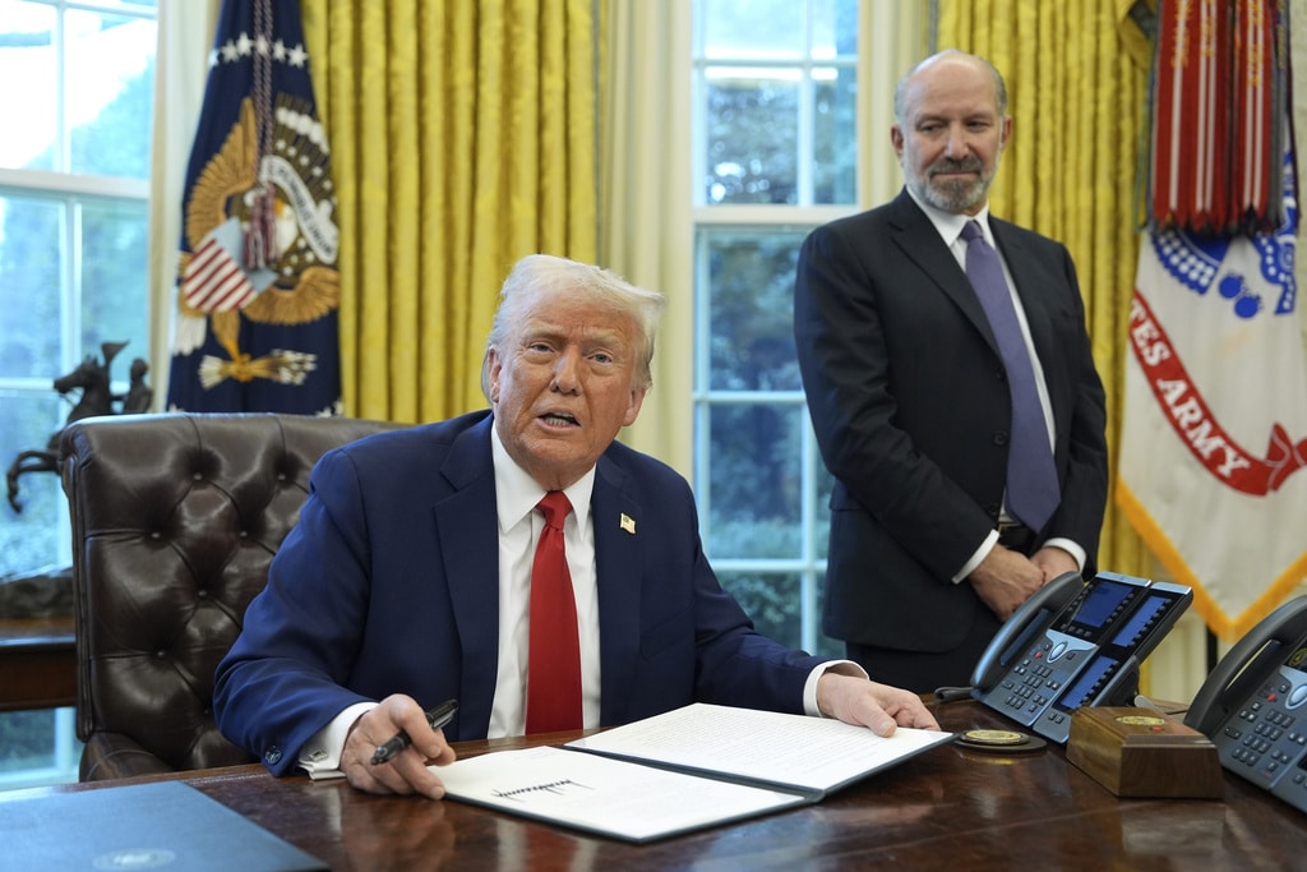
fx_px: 1598
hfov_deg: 44.5
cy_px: 436
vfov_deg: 30.5
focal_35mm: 44
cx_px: 654
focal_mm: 44
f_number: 2.8
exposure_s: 1/640
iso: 2000
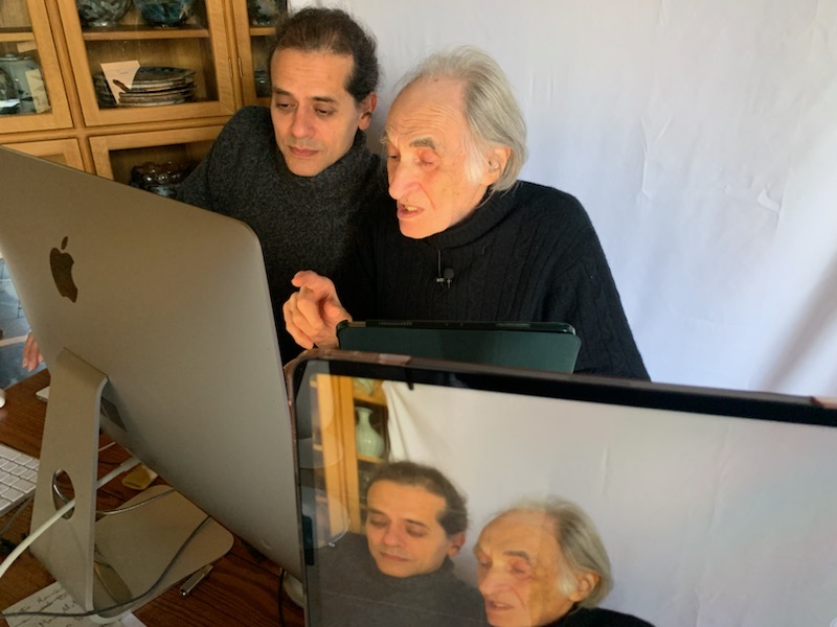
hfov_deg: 67.3
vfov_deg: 53.1
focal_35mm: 26
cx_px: 418
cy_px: 314
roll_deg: -0.1
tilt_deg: -25.9
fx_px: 629
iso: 400
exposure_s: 1/60
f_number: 1.8
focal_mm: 4.25
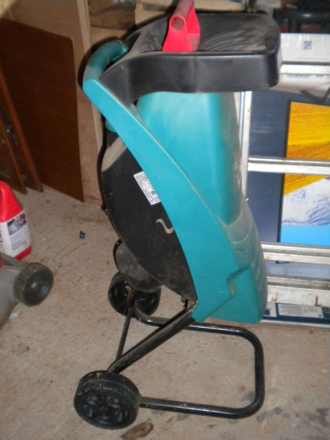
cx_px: 165
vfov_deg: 45.8
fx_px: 521
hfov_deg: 35.1
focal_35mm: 41
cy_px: 220
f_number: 3.5
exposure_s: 1/30
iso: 400
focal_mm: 7.4
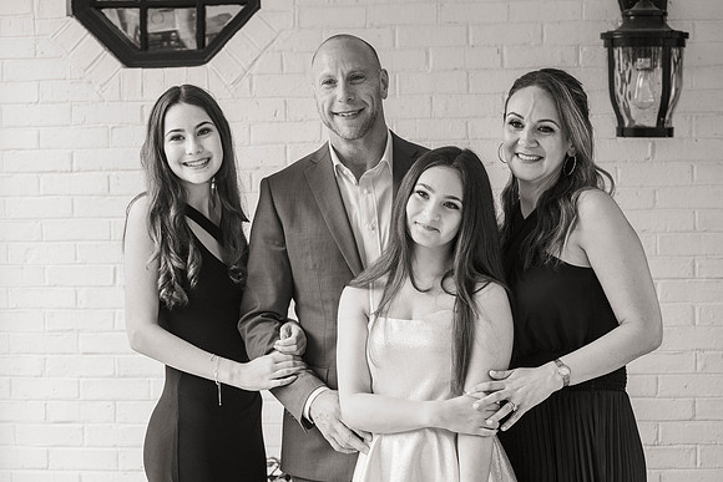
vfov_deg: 16.1
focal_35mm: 85
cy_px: 226
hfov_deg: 23.9
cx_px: 353
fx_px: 1708
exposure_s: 1/160
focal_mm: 80
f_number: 5
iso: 800
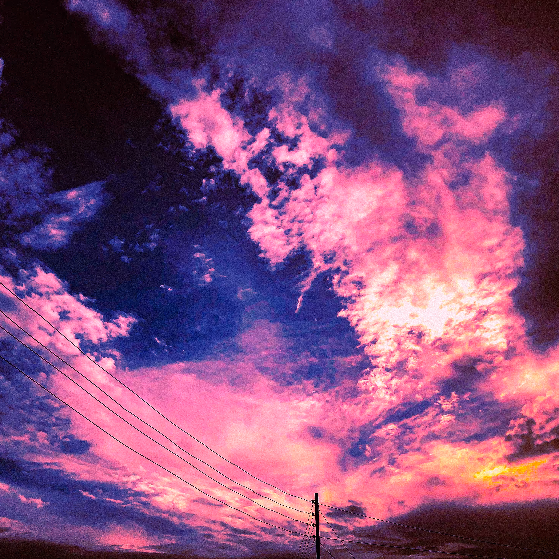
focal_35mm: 34
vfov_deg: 48.4
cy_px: 282
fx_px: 621
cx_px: 279
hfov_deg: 48.5
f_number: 1.8
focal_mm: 4
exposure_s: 1/4400
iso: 25
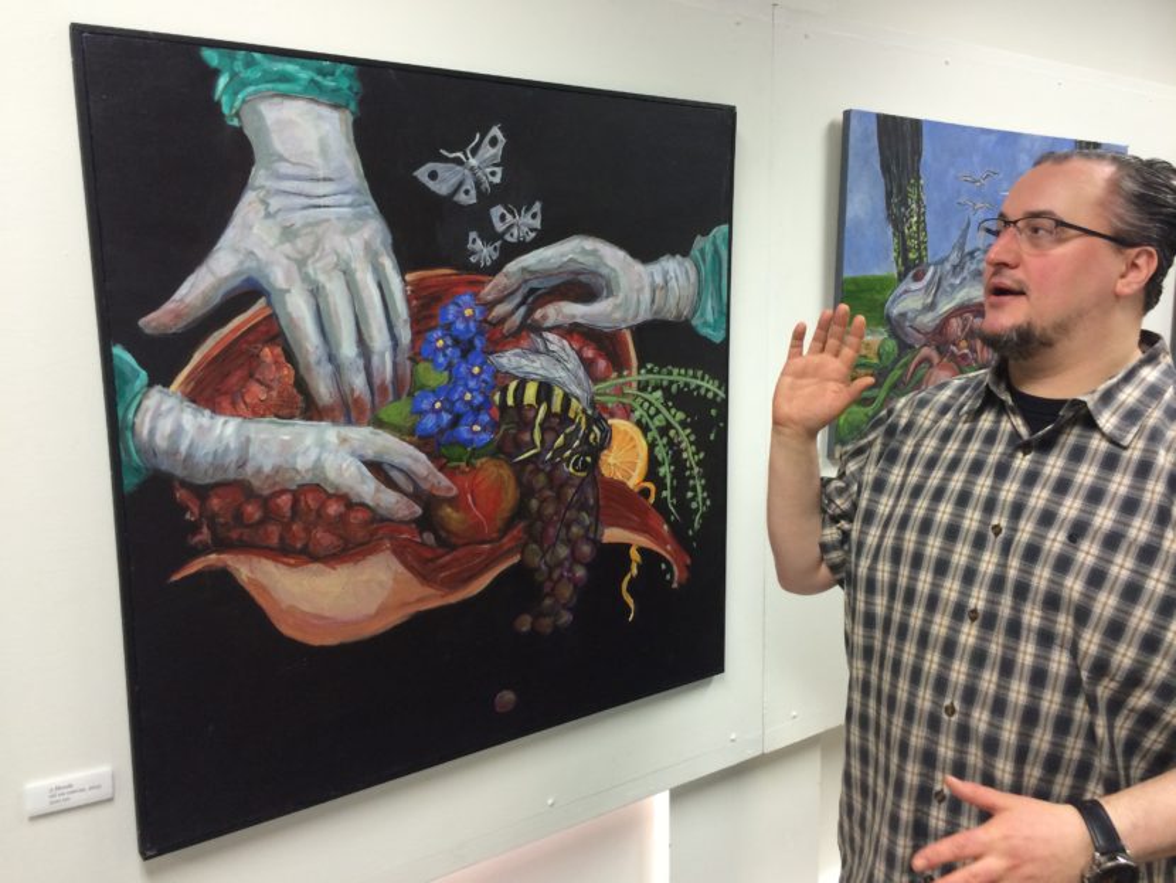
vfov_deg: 48.3
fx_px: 985
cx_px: 588
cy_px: 442
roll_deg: +0.1
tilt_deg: -10.0
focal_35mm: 29
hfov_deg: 61.6
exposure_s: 1/30
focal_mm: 4.15
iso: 125
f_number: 2.2
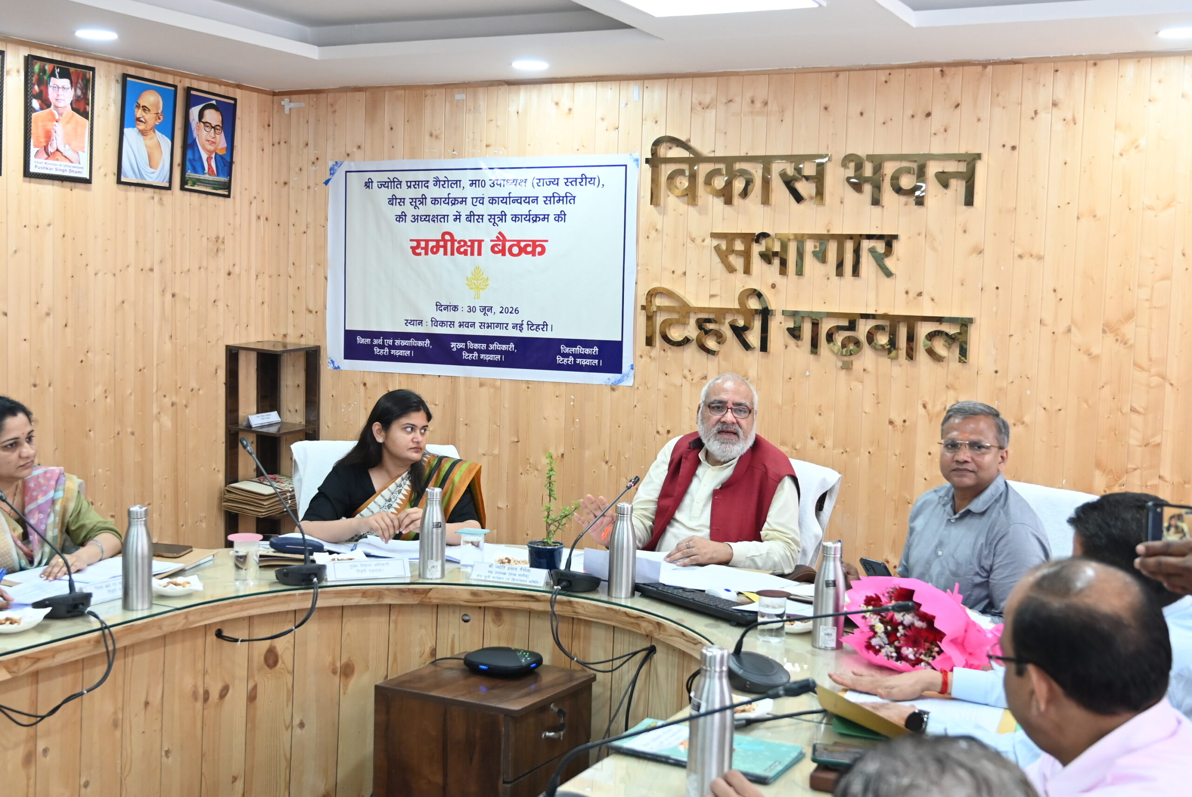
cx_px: 596
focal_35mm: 41
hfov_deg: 47.4
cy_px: 398
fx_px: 1359
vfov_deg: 32.7
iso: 1250
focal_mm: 27.5
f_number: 4
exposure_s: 1/125
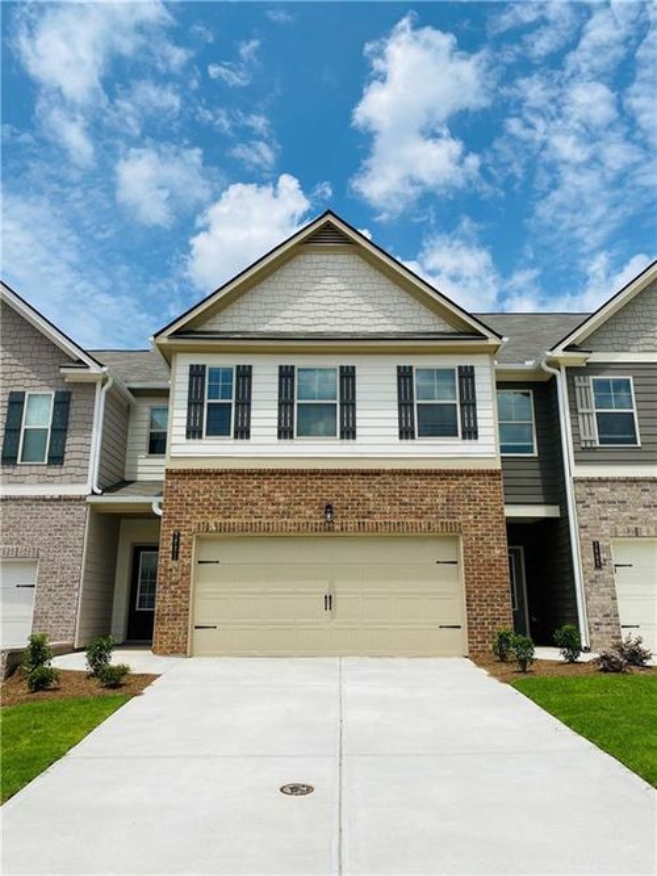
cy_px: 438
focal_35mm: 26
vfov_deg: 67.3
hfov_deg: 53.0
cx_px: 328
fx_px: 658
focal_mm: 4.25
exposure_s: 1/5025
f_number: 1.8
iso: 32
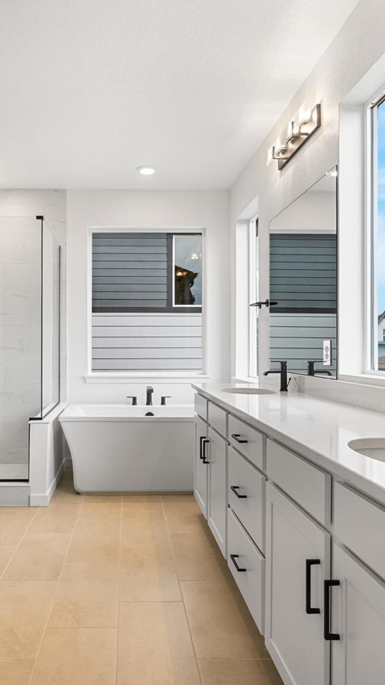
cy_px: 342
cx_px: 135
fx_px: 487
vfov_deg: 70.2
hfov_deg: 42.7
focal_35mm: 27
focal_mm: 16.5
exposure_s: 1/25
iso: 320
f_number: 8
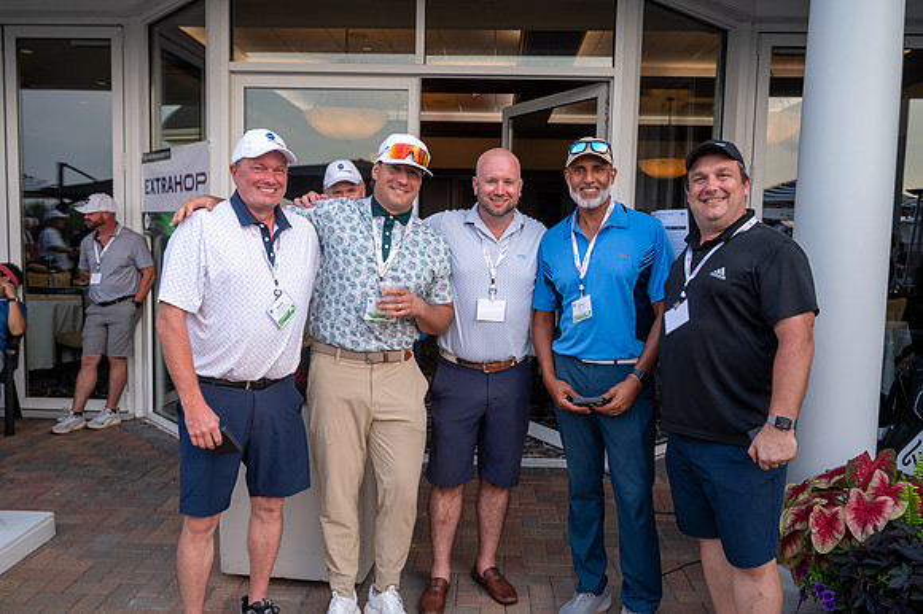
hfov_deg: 61.9
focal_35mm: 30
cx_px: 462
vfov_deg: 43.5
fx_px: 769
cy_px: 307
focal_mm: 30
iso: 500
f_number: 4
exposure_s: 1/500
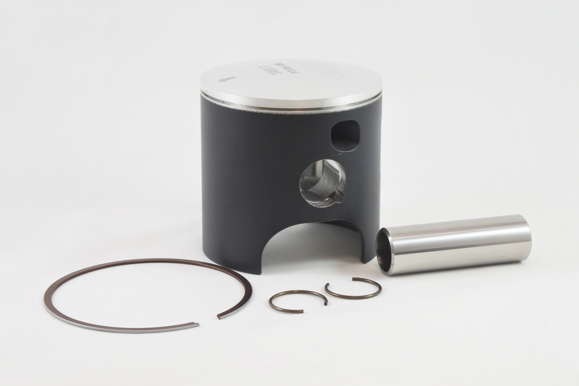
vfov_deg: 21.2
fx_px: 1029
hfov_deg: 31.4
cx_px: 290
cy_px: 193
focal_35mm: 64
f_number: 5
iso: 720
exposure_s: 1/125
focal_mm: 24
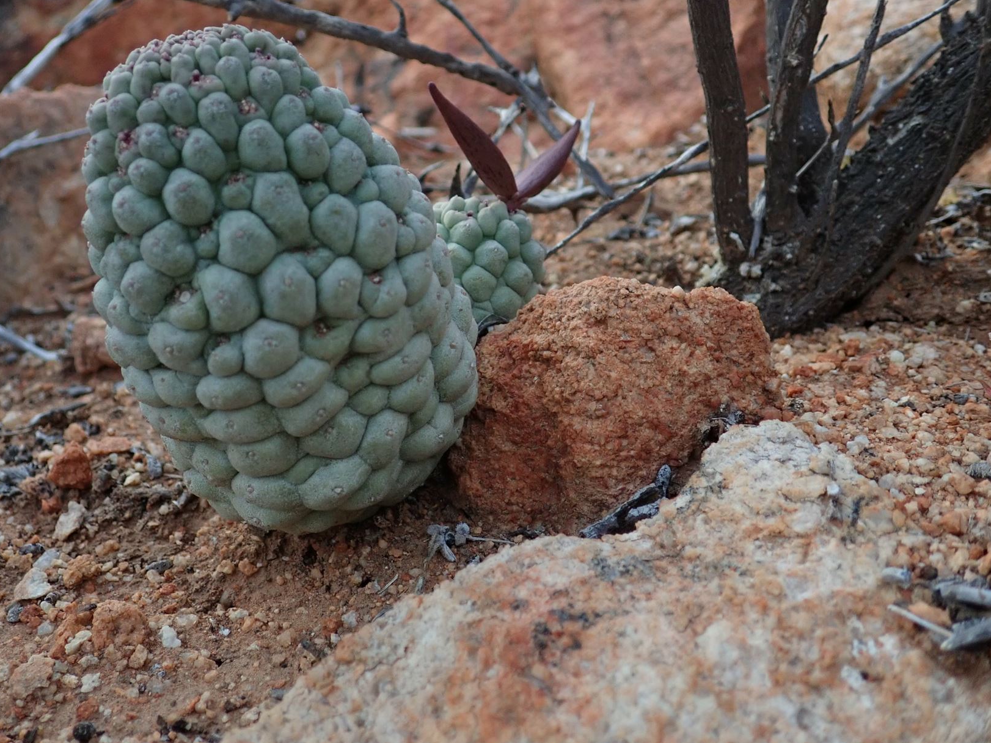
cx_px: 431
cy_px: 301
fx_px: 1059
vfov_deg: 38.5
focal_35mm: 37
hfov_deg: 50.0
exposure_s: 1/125
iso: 200
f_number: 2.3
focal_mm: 5.5
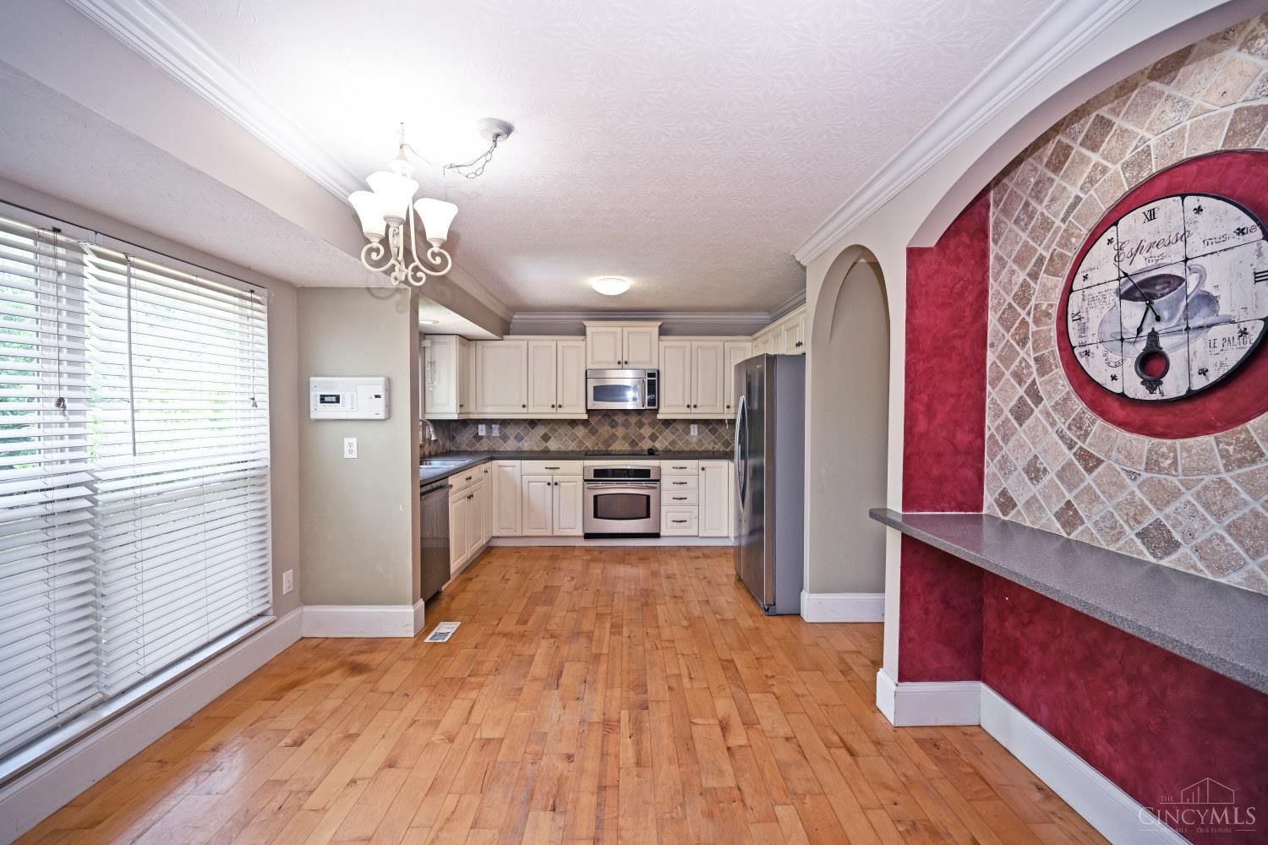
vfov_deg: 81.2
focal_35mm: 14
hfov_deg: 104.3
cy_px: 422
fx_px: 493
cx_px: 634
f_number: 4
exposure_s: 1/60
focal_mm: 14
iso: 200
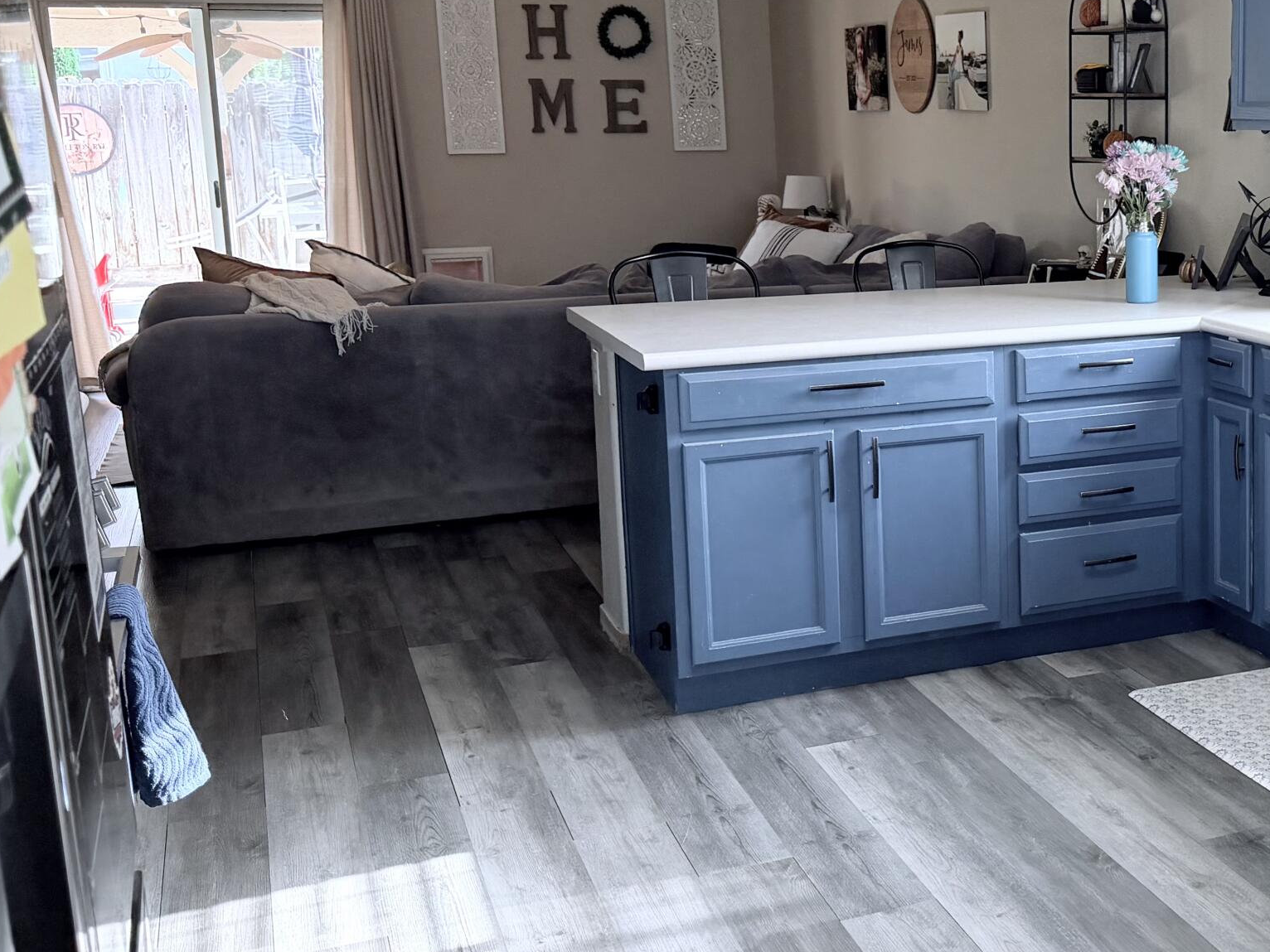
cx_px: 1141
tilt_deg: -8.9
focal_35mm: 47
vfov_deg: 30.8
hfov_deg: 37.8
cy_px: 406
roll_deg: +0.5
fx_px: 1724
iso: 160
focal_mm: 6.76
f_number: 1.78
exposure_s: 1/130
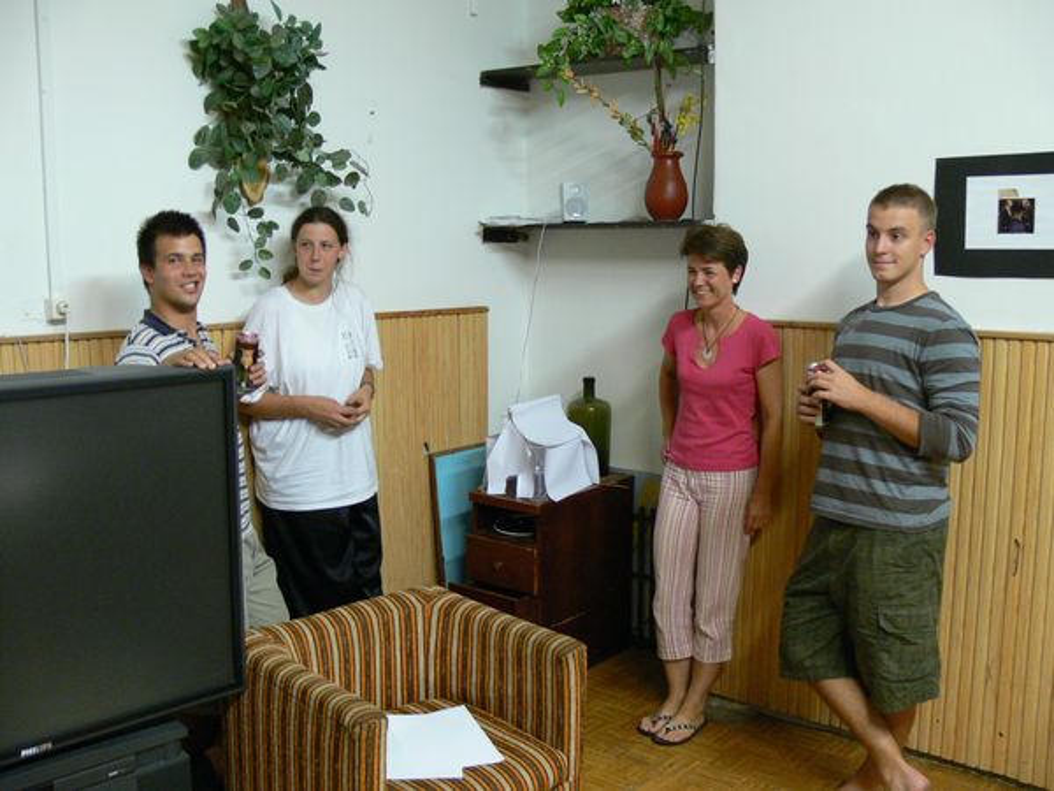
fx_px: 1066
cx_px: 527
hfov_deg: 52.6
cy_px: 396
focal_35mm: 35
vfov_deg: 40.7
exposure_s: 1/13
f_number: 2.8
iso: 200
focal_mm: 7.4
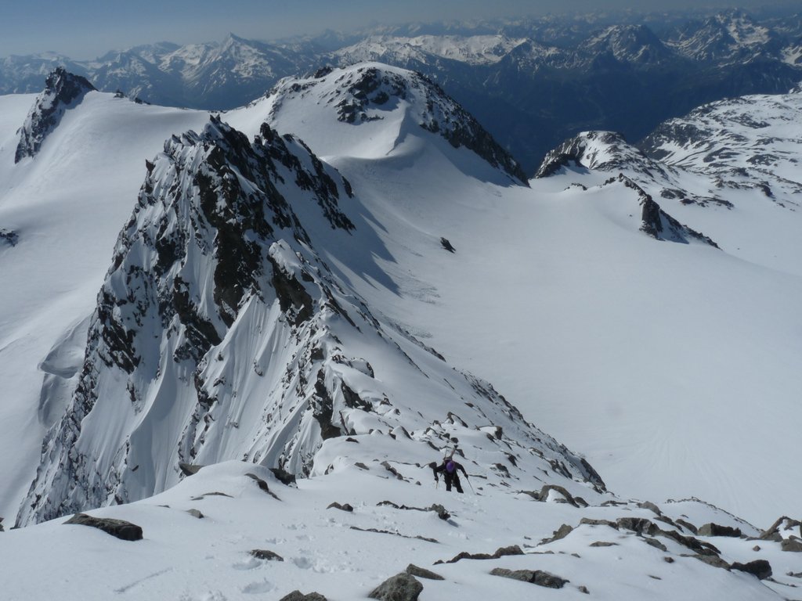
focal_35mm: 27
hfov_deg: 65.3
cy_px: 300
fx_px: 626
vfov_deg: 51.4
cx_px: 401
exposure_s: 1/1000
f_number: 8
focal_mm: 4.8
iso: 100
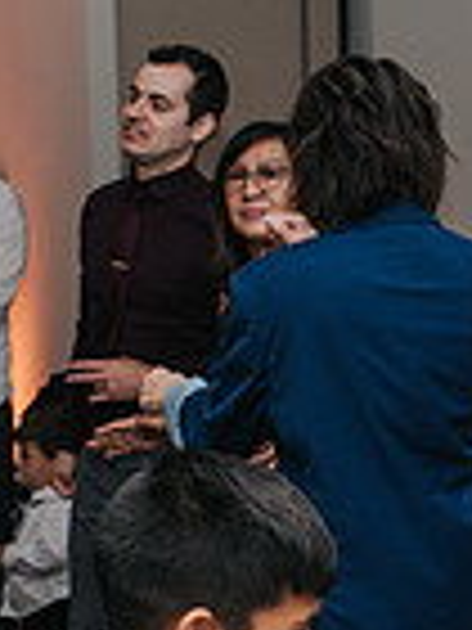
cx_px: 863
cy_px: 572
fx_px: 2527
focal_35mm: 139
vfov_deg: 14.1
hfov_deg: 10.1
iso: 800
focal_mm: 35
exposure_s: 1/200
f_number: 3.2
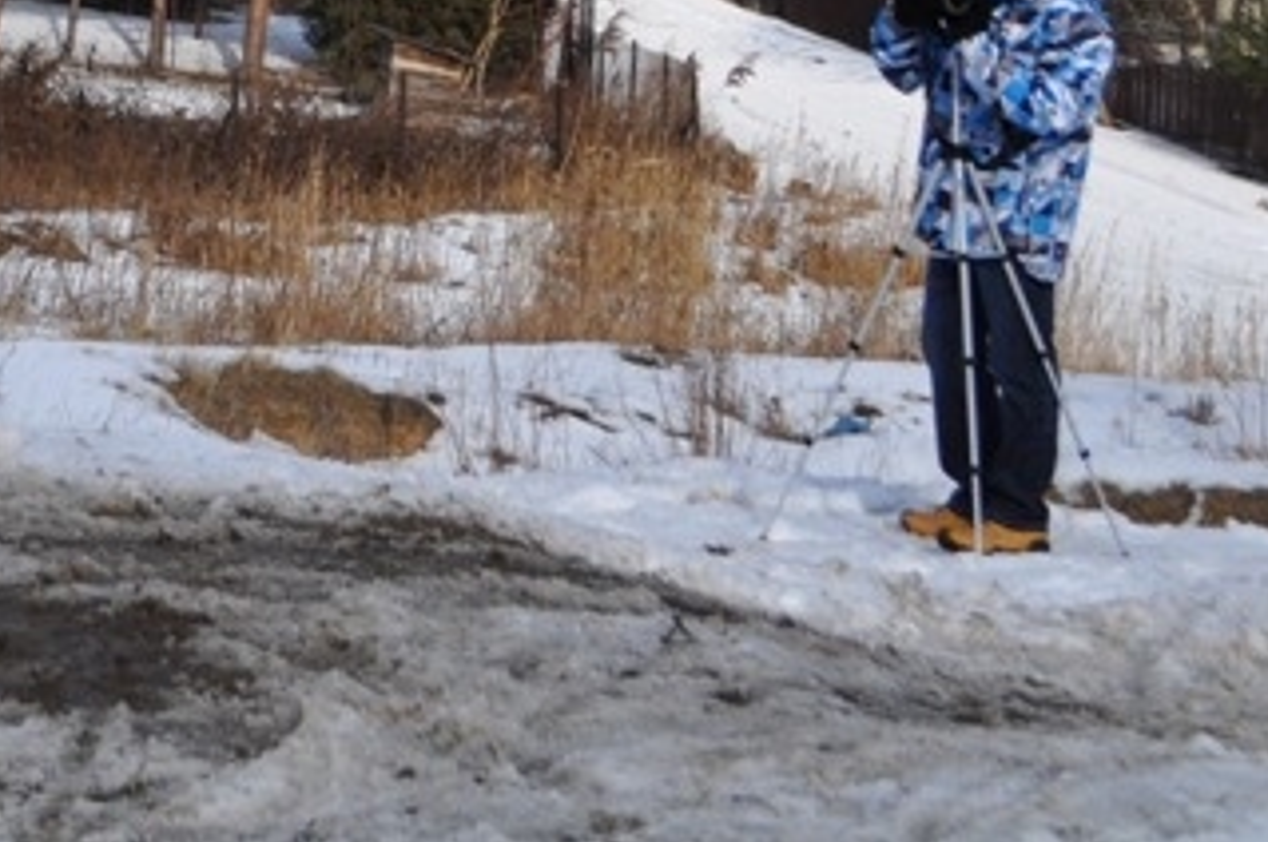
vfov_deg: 10.5
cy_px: -500
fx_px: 4398
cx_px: -465
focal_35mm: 125
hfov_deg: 15.5
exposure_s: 1/1600
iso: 400
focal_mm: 26
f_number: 7.1
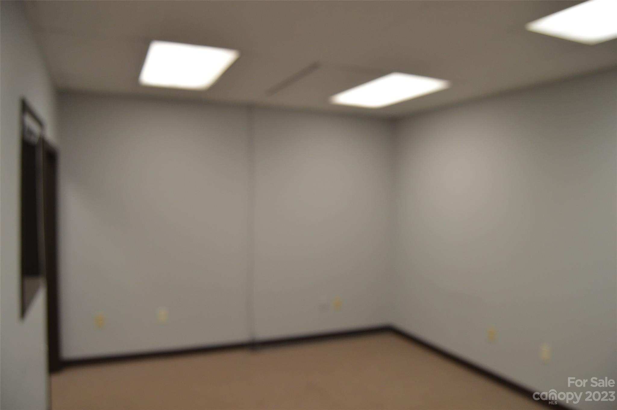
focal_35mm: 27
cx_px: 308
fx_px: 462
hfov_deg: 67.4
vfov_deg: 47.8
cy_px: 205
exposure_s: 1/100
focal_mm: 18
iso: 400
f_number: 5
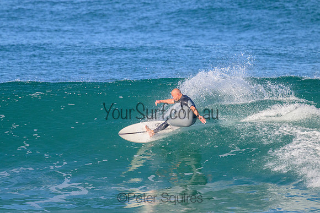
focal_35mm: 800
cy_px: 106
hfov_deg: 2.6
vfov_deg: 1.7
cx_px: 160
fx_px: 7112
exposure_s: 1/2000
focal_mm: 800
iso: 2200
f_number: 11
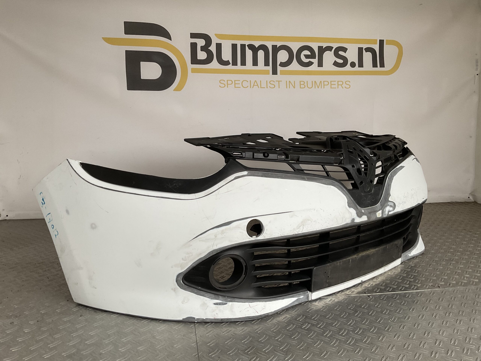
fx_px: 403
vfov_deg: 48.2
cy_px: 180
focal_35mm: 29
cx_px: 240
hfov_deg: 61.7
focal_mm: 3
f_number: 1.8
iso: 64
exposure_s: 1/100
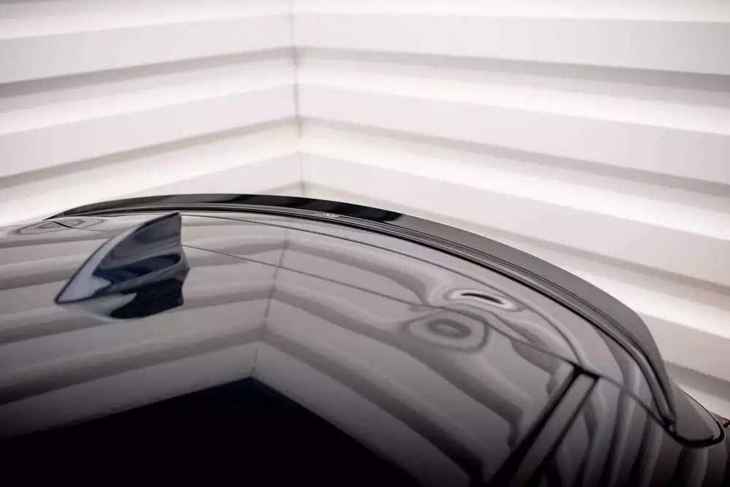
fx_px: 754
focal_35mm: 37
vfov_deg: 35.8
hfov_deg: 51.7
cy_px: 243
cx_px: 358
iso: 1000
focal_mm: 35
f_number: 2.2
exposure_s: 1/200
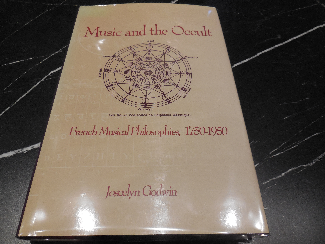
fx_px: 235
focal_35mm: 25
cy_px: 122
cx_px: 162
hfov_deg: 69.4
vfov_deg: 54.9
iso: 320
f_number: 3.1
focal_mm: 4.5
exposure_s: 1/250
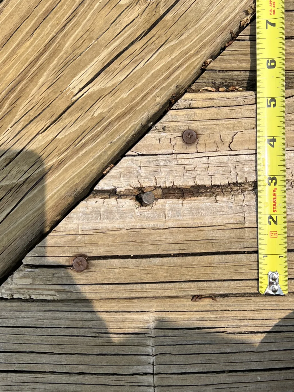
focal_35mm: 48
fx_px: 544
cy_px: 163
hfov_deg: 29.9
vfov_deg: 39.5
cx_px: 213
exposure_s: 1/4630
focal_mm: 5.7
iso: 50
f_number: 1.5
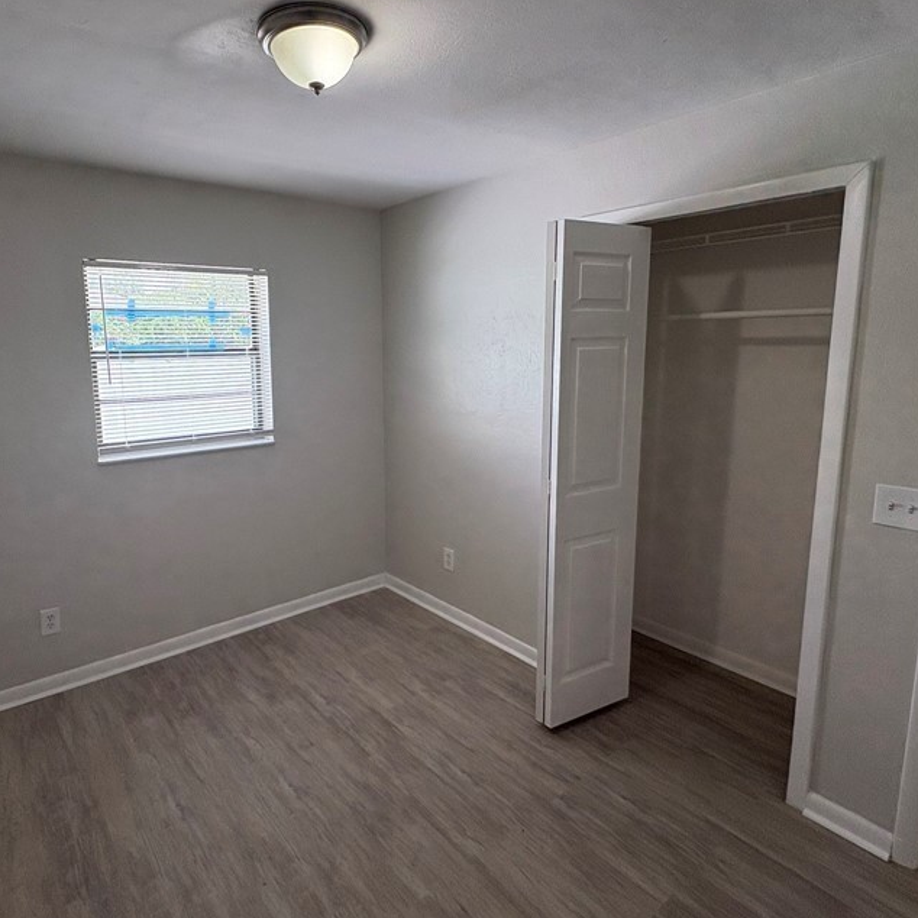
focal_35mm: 20
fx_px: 600
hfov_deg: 74.4
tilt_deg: -8.3
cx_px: 391
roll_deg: +0.8
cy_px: 424
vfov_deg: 74.7
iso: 125
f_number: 2.2
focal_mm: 2.22
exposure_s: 1/120
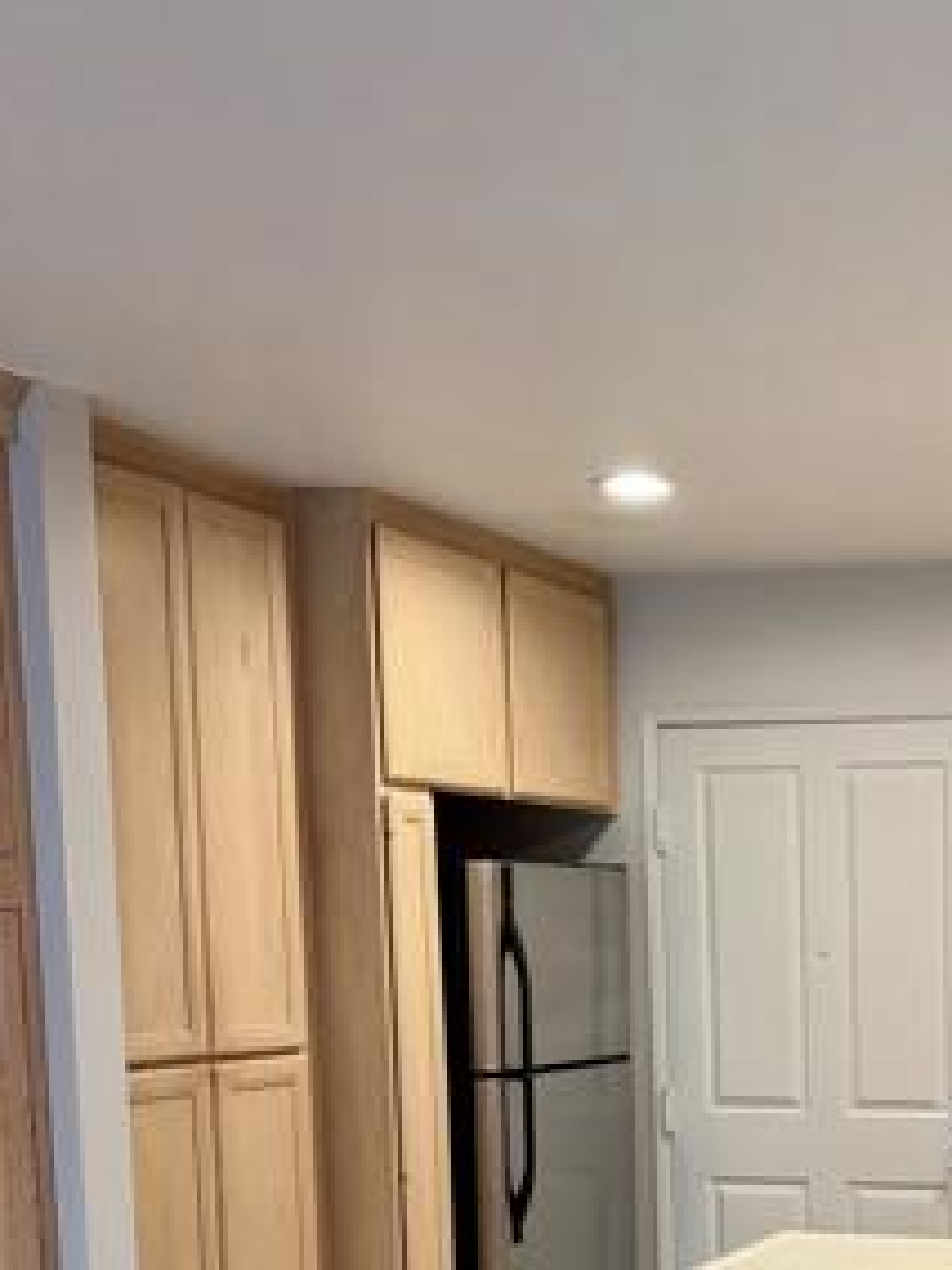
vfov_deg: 33.2
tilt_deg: -7.1
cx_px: 979
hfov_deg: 25.5
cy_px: 1203
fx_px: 1980
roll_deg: -0.7
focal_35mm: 54
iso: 160
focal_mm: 6.76
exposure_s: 1/120
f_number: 1.78
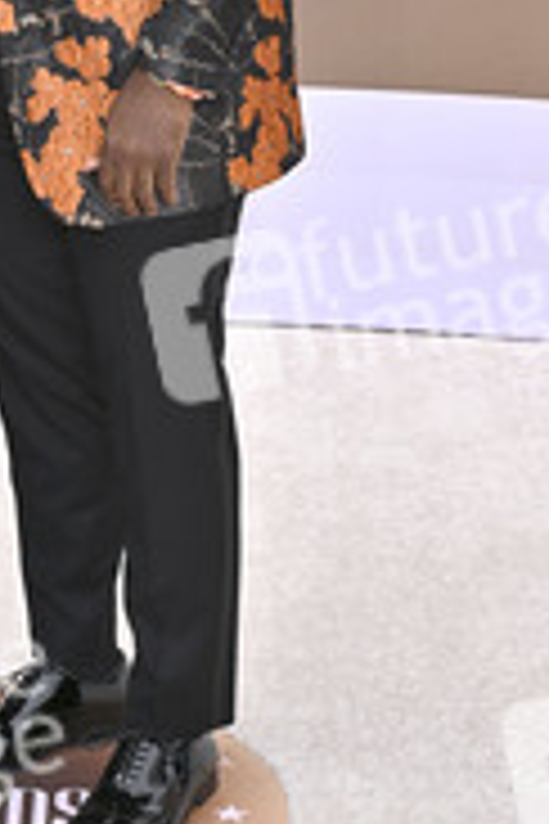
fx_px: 2493
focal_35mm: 109
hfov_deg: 12.4
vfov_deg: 18.4
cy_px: 72
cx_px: -36
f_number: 9
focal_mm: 50
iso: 320
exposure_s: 1/320
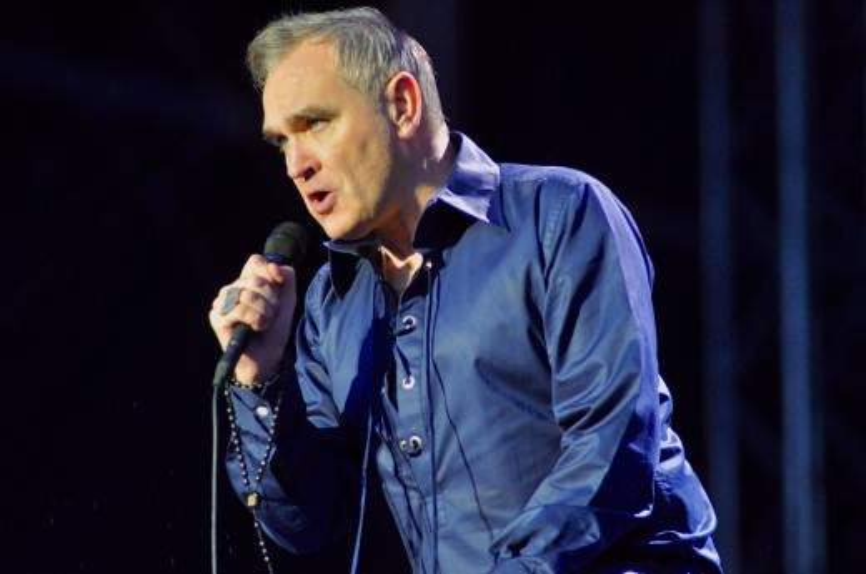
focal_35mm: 270
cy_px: 287
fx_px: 6485
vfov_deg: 5.1
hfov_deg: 7.6
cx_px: 433
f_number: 2.8
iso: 1000
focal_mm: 180
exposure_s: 1/180
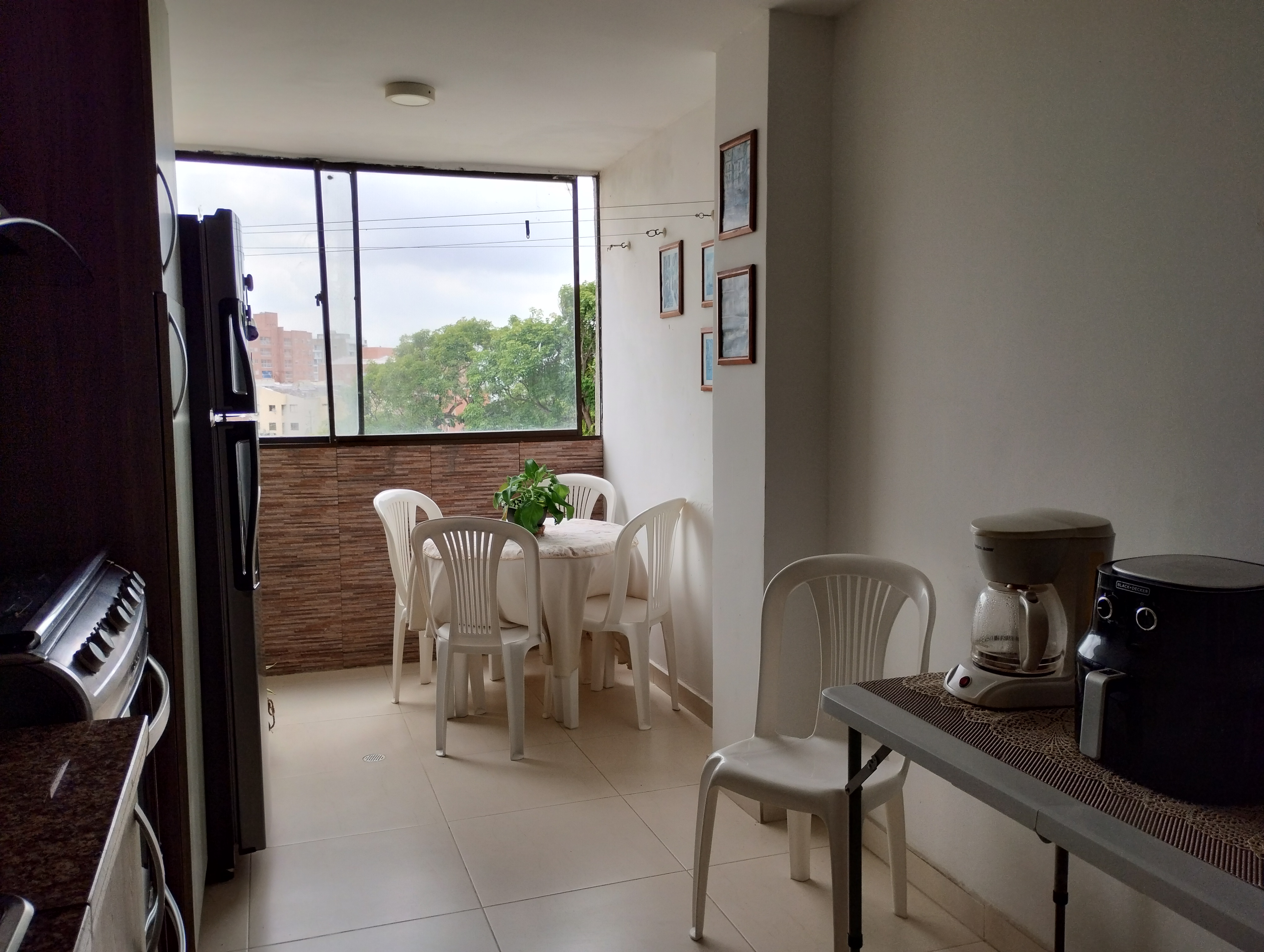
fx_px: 1024
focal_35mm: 28
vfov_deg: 49.9
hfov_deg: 63.4
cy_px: 476
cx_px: 632
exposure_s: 1/272
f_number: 1.8
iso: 100
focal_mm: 4.27
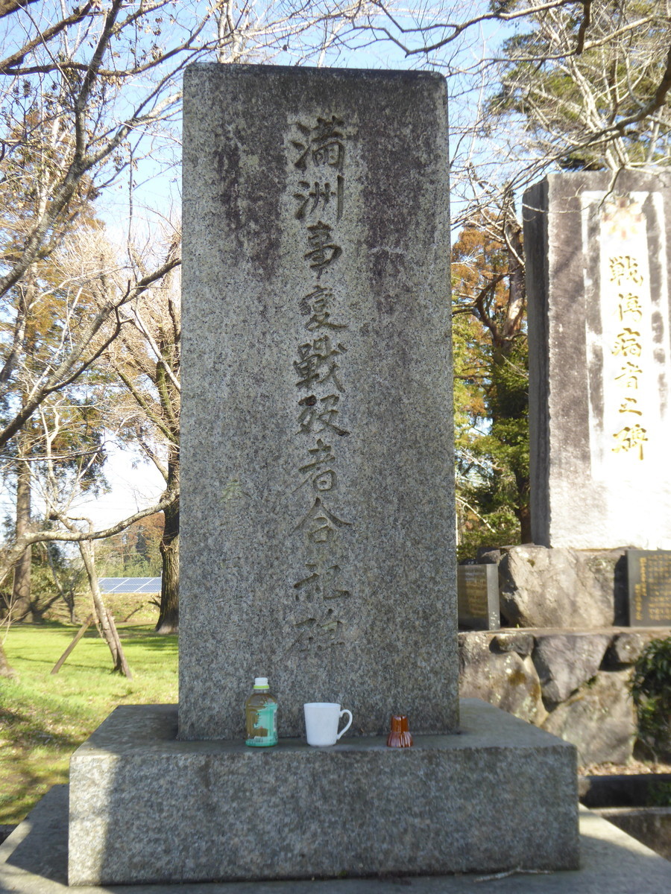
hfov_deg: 29.7
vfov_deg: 38.9
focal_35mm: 49
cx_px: 336
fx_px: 1266
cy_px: 447
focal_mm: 8.4
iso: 100
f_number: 4
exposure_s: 1/200
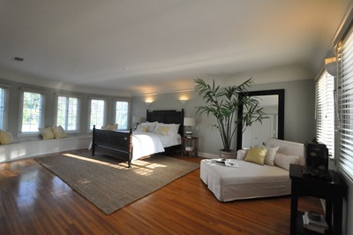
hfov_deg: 100.4
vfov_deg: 77.2
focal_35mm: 15
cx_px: 176
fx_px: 147
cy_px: 118
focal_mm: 10
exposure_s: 1/250
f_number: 8
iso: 3200
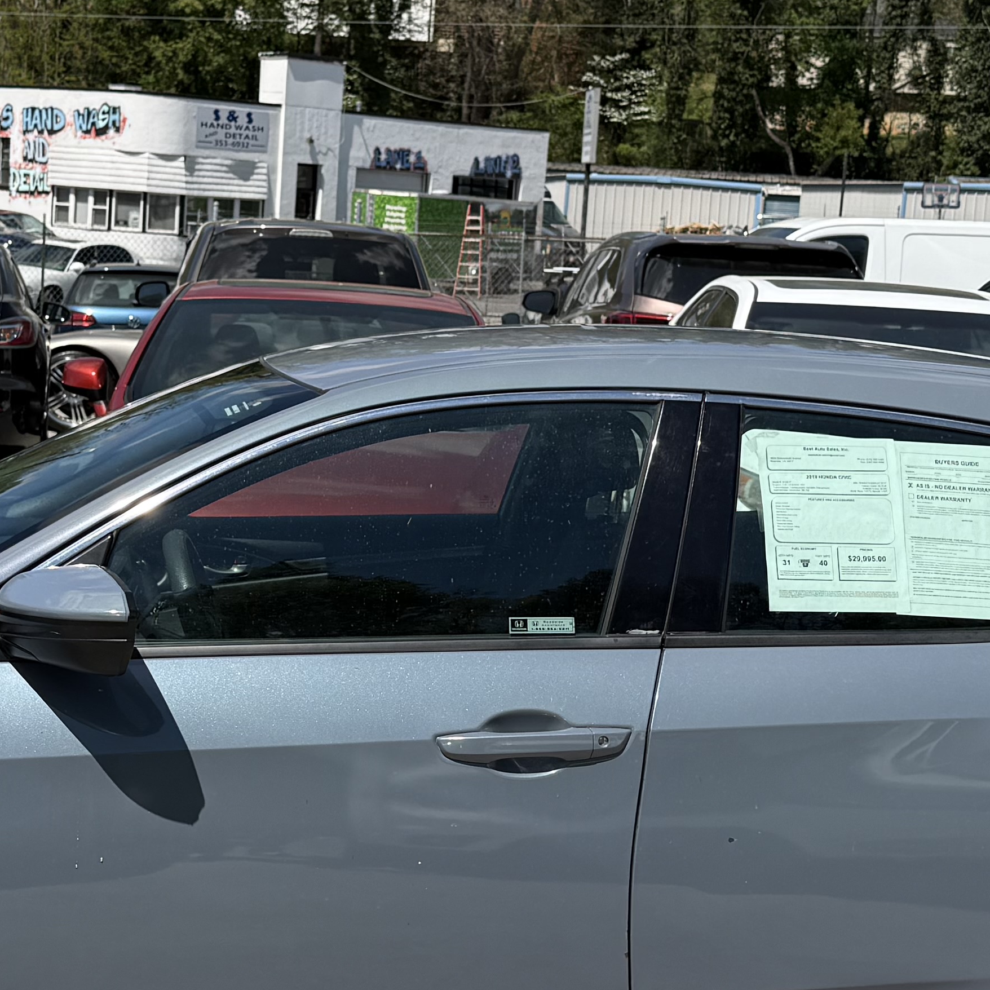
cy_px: 413
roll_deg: -3.6
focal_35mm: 69
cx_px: 418
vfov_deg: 25.0
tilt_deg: -5.8
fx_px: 2233
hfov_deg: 25.0
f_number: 1.78
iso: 80
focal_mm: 6.76
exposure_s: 1/6173
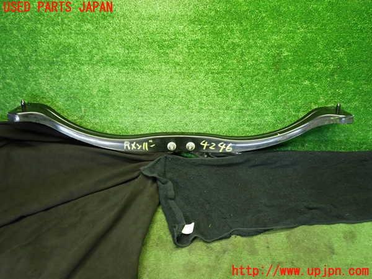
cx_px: 186
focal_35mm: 30
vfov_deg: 46.8
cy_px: 140
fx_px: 322
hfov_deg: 60.0
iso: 320
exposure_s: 1/30
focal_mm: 5.4
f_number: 2.3
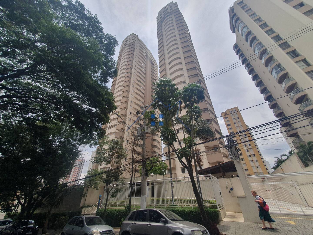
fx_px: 118
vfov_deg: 89.9
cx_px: 156
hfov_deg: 106.2
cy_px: 118
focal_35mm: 13
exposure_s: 1/1568
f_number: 2.2
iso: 50
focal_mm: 1.8
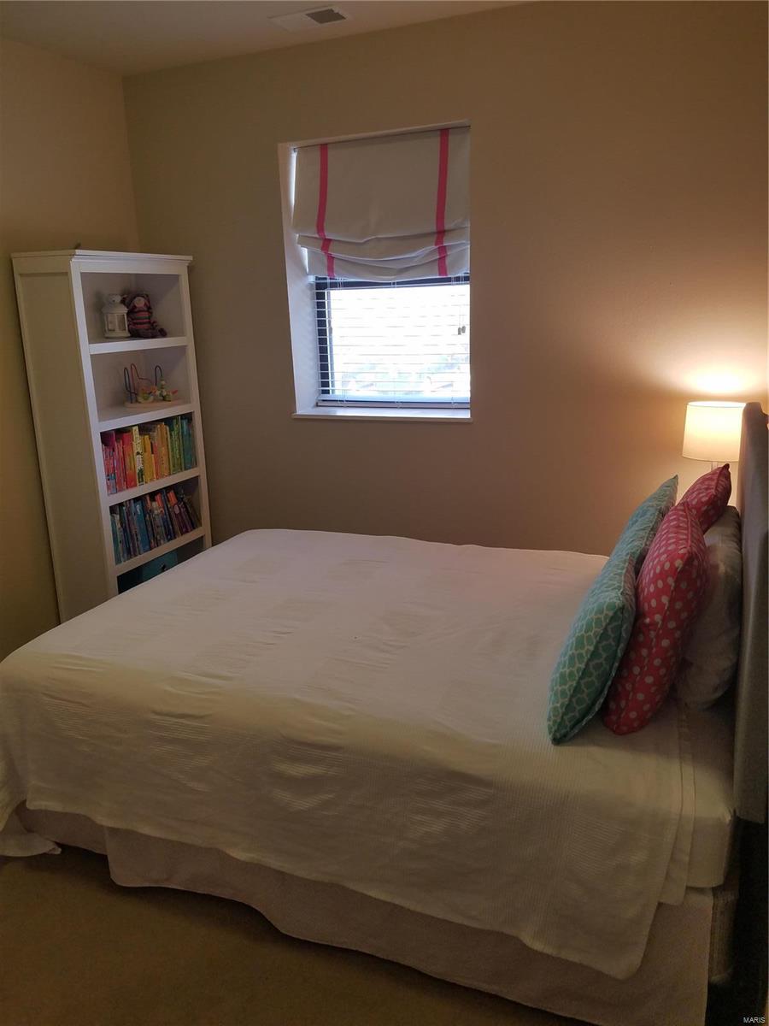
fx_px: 770
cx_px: 384
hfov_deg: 53.1
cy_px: 513
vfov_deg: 67.3
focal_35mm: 26
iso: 64
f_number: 1.7
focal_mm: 4.2
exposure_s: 1/60
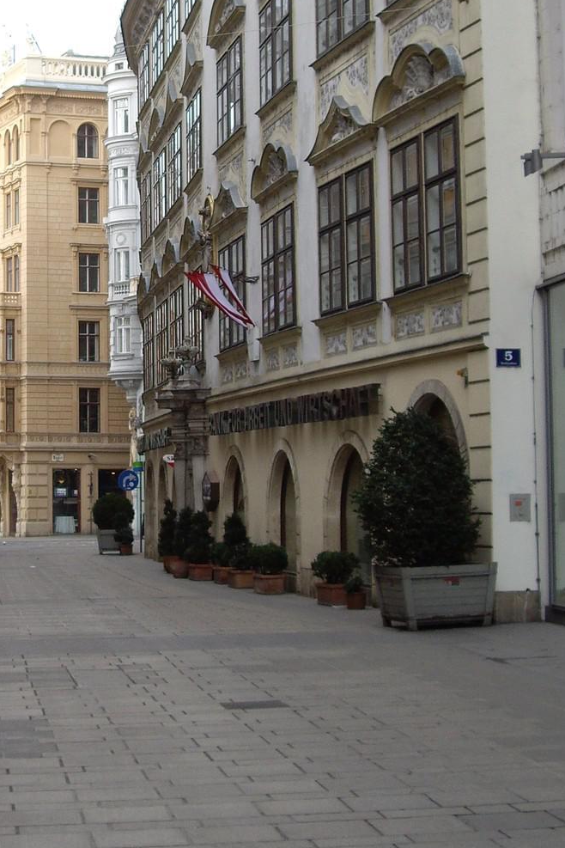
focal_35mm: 82
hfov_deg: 16.3
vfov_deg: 24.7
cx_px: 12
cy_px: 319
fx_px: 1930
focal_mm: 7.9
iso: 100
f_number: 2.8
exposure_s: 1/160
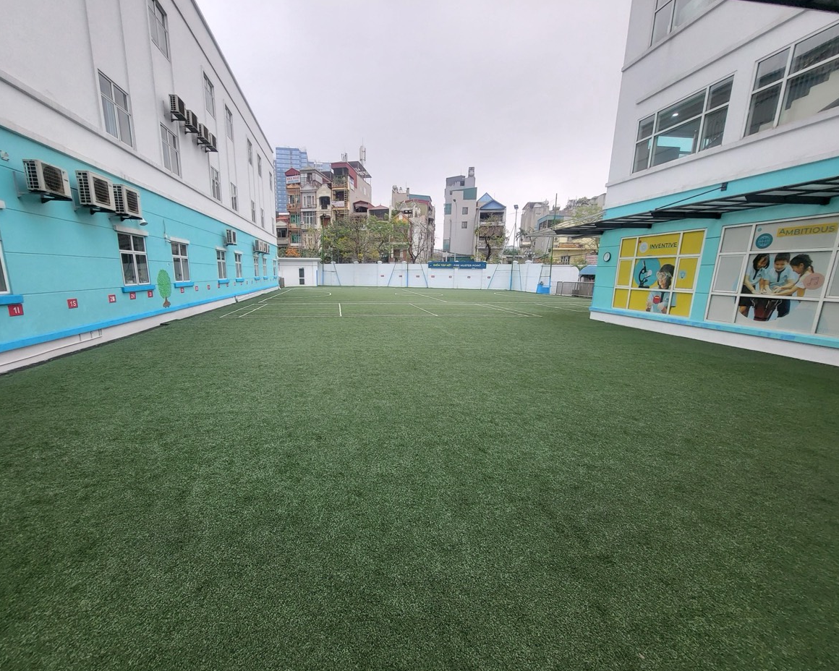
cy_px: 346
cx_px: 379
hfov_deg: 100.4
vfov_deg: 88.0
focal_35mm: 14
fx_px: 348
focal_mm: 1.74
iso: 32
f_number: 2.2
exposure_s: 1/170
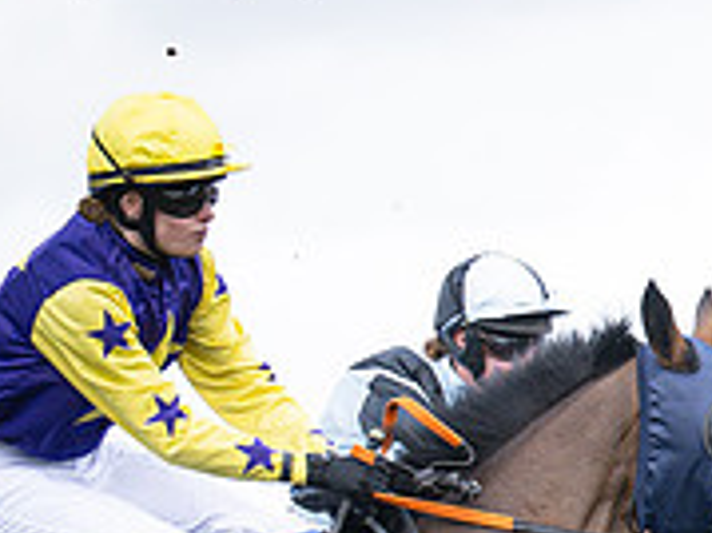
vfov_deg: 4.1
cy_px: 696
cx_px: 1228
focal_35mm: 357
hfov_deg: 5.5
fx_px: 7338
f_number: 4
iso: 400
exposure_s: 1/1000
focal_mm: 70
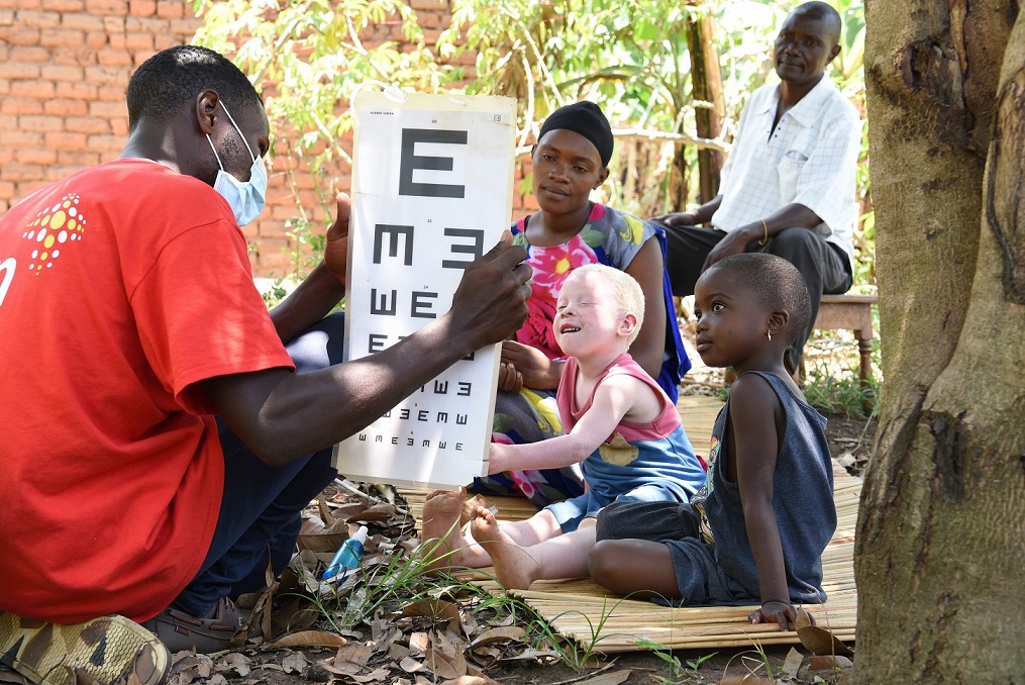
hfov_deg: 41.1
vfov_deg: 28.1
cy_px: 342
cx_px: 512
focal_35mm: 48
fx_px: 1367
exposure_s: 1/250
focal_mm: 48
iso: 800
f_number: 6.3
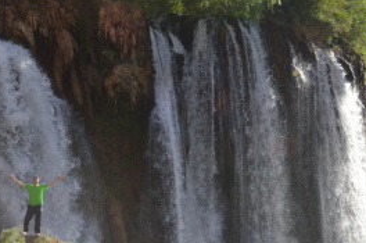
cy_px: 174
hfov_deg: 22.4
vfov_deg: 14.9
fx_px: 923
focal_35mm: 91
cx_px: 132
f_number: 7.1
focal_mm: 32
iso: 100
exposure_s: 1/200
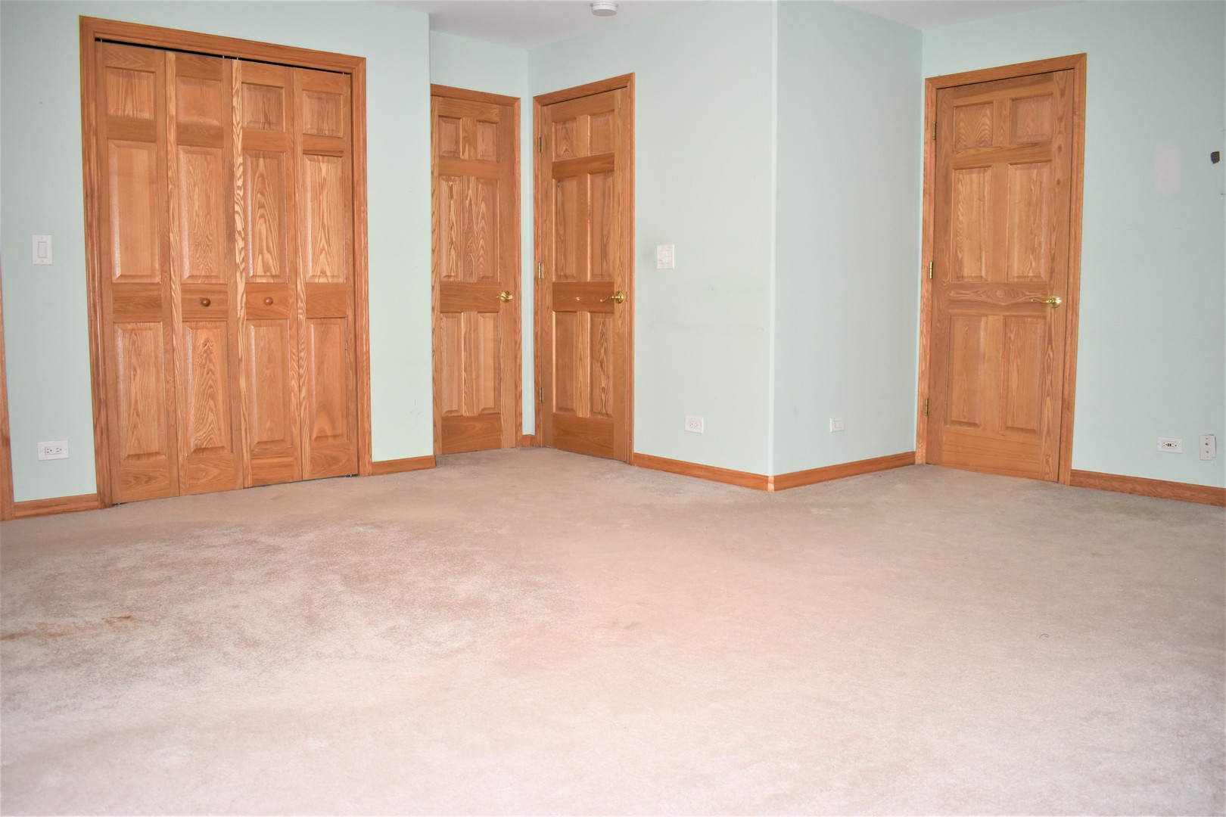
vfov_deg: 43.6
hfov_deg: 61.9
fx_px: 1022
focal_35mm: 30
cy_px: 408
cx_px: 613
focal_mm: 20
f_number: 4
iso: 800
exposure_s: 1/60
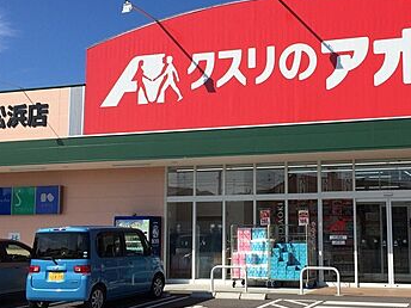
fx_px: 641
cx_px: 278
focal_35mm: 54
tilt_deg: +8.2
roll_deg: -0.6
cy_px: 144
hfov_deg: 35.2
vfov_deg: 27.0
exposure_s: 1/3049
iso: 32
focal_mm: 4.15
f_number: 2.2
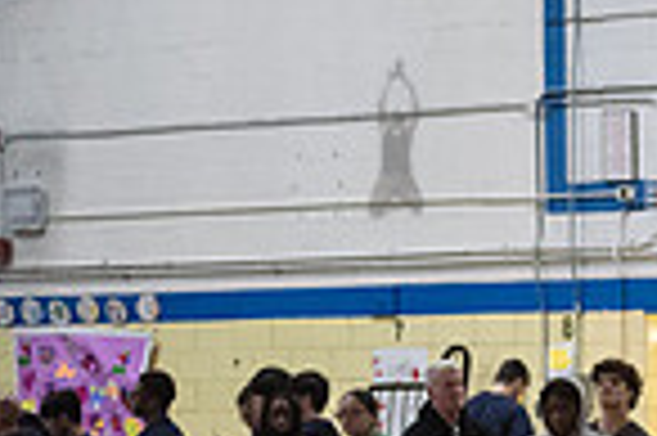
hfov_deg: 6.3
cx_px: 1264
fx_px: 5797
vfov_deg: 4.3
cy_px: 789
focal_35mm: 318
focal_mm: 80
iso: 8000
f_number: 3.5
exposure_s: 1/640
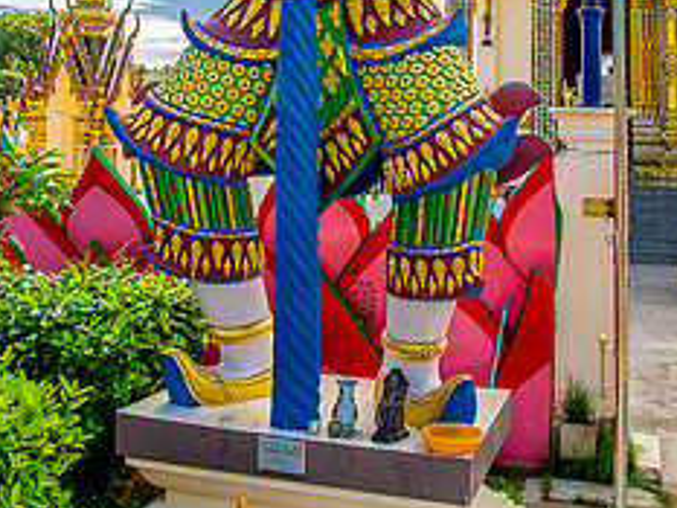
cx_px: 333
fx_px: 978
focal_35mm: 50
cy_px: -35
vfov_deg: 27.0
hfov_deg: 38.2
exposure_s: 1/100
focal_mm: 18
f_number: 8
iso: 100
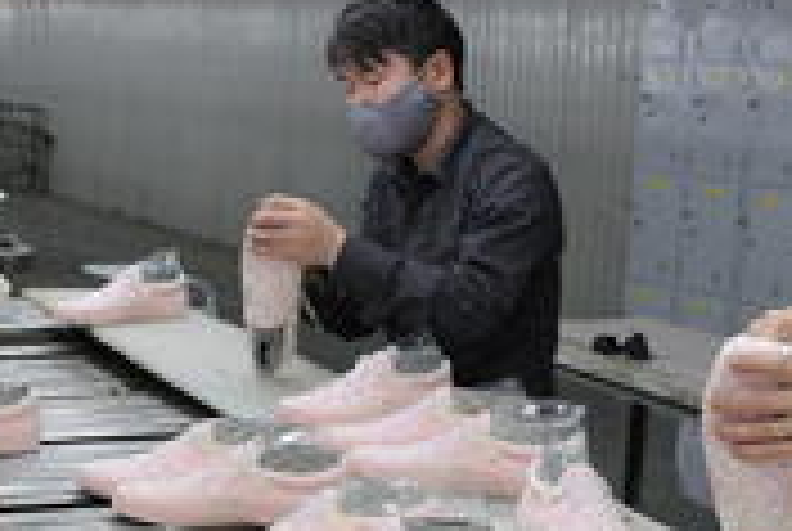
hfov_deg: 28.6
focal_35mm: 69
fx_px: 1528
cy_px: 189
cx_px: 202
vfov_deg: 19.7
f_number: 3.5
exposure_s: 1/100
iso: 1000
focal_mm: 17
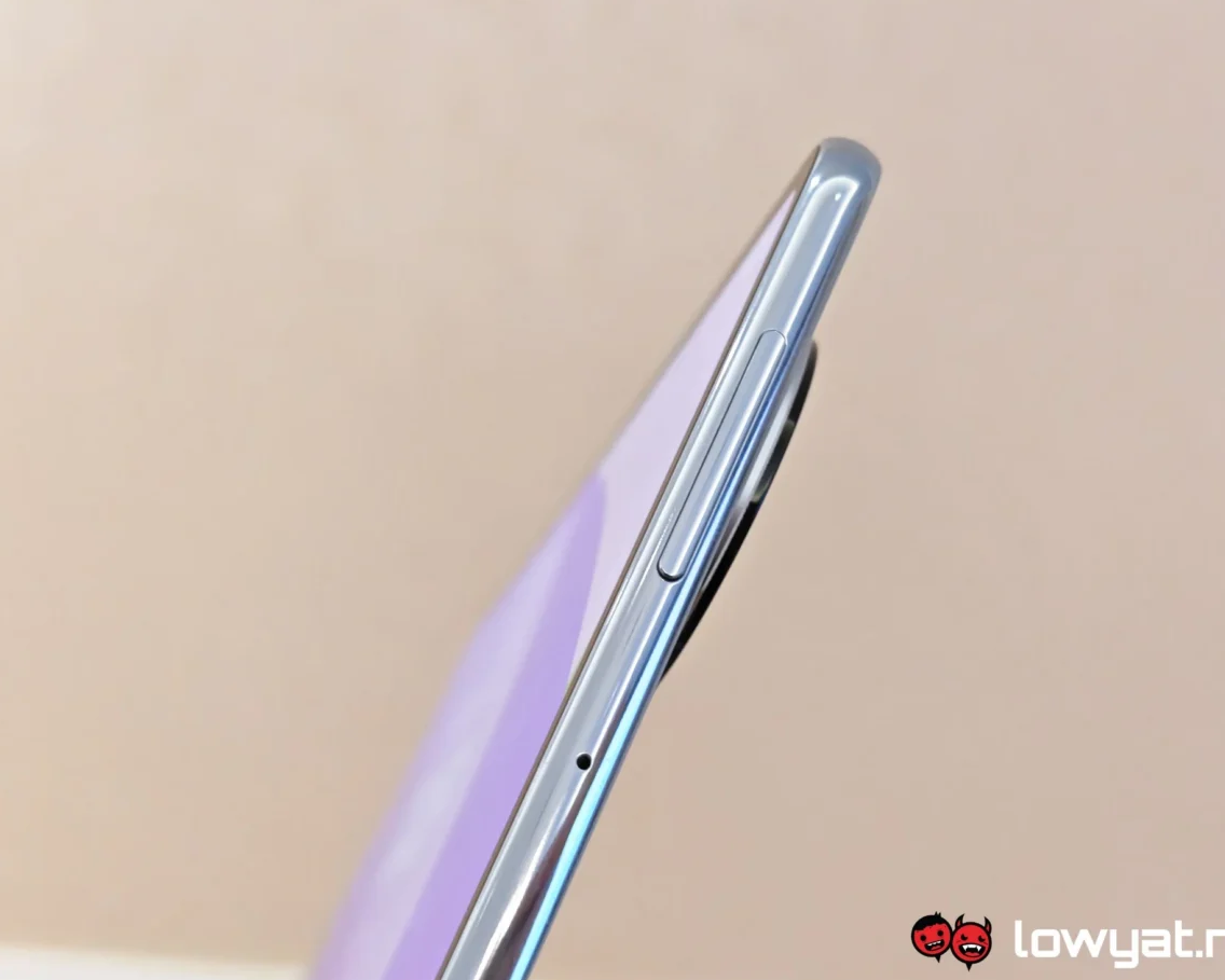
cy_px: 488
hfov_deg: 38.0
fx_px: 1777
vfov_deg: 30.8
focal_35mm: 49
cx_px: 647
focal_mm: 5.4
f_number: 1.6
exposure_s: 1/100
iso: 500
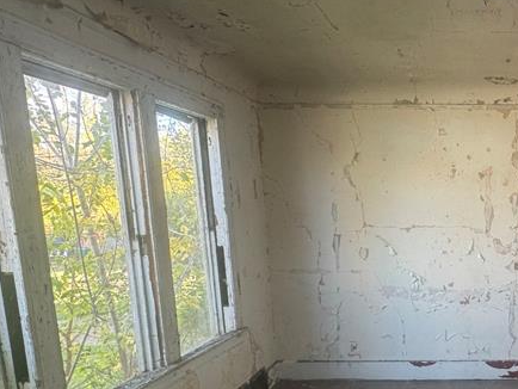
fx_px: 494
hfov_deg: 48.9
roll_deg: +0.8
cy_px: 314
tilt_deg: -11.2
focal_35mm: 33
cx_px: 474
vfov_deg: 41.1
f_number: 2.2
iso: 160
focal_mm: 2.22
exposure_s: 1/99
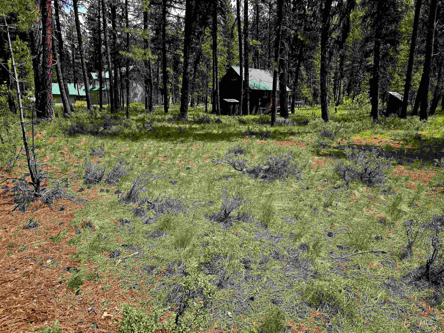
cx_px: 222
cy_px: 166
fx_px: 295
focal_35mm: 23
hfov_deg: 73.9
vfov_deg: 58.9
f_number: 1.7
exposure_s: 1/370
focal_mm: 6.3
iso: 12
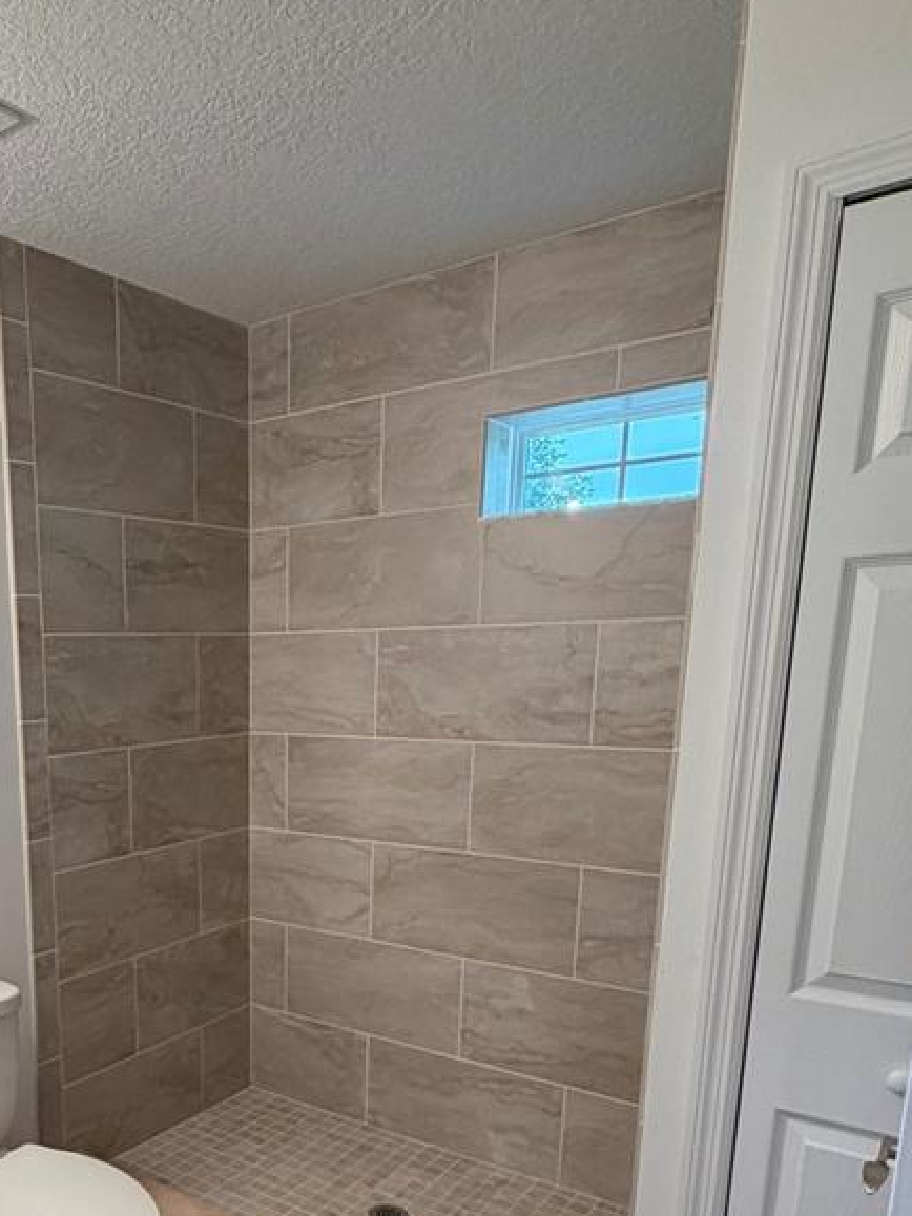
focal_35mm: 29
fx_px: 1019
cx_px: 160
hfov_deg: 45.3
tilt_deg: -12.1
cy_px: 893
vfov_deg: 58.8
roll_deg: +1.7
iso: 250
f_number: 2.2
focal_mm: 2.22
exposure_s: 1/120
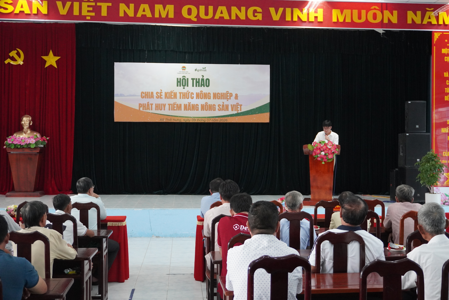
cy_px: 150
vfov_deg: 29.9
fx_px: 562
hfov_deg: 43.6
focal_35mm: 45
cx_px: 224
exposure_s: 1/160
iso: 3200
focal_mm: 30
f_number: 5
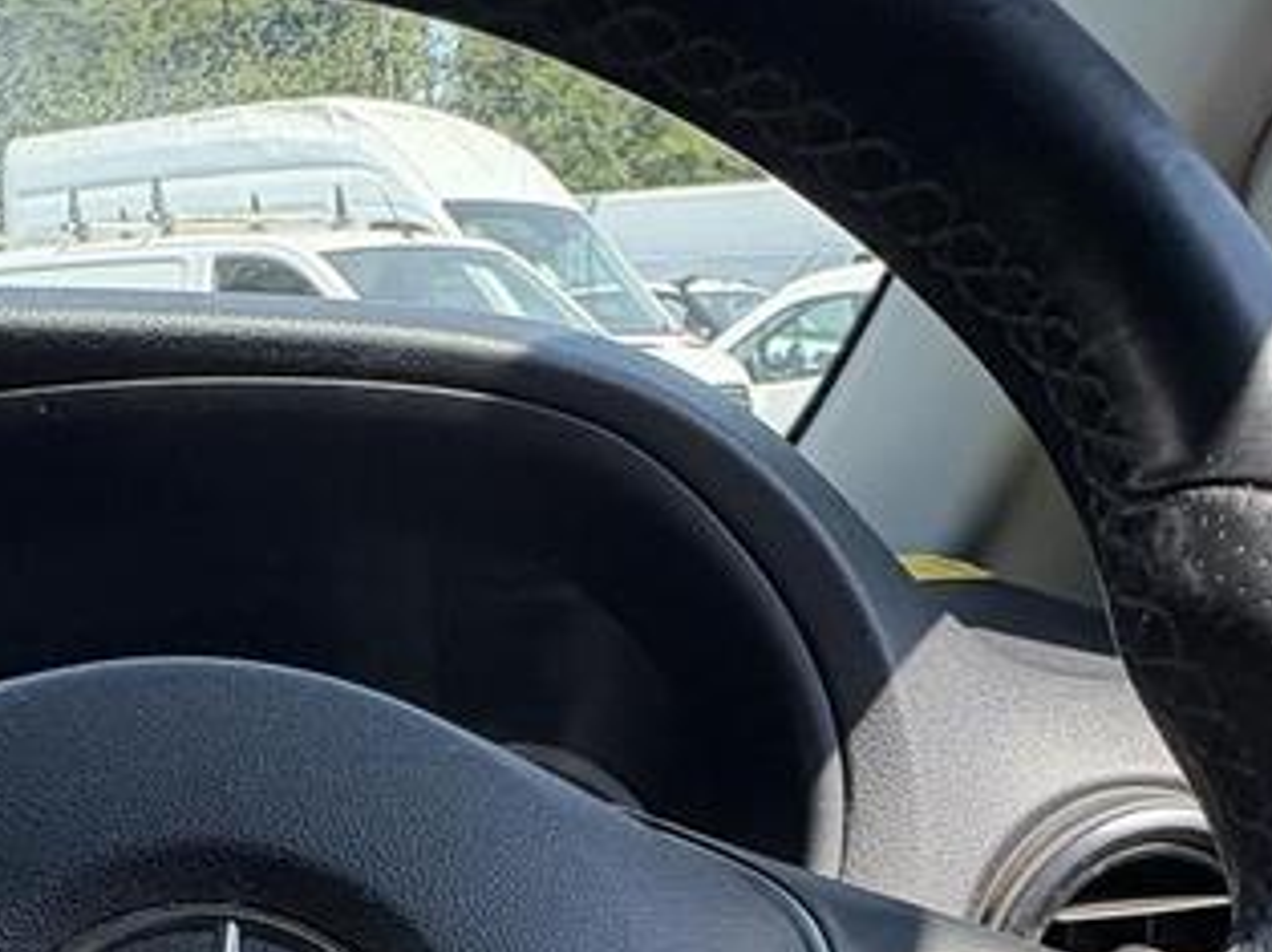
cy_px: 1353
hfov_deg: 46.1
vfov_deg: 27.4
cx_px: 429
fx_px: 1469
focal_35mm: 40
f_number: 2.2
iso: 64
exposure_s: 1/318
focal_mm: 2.22
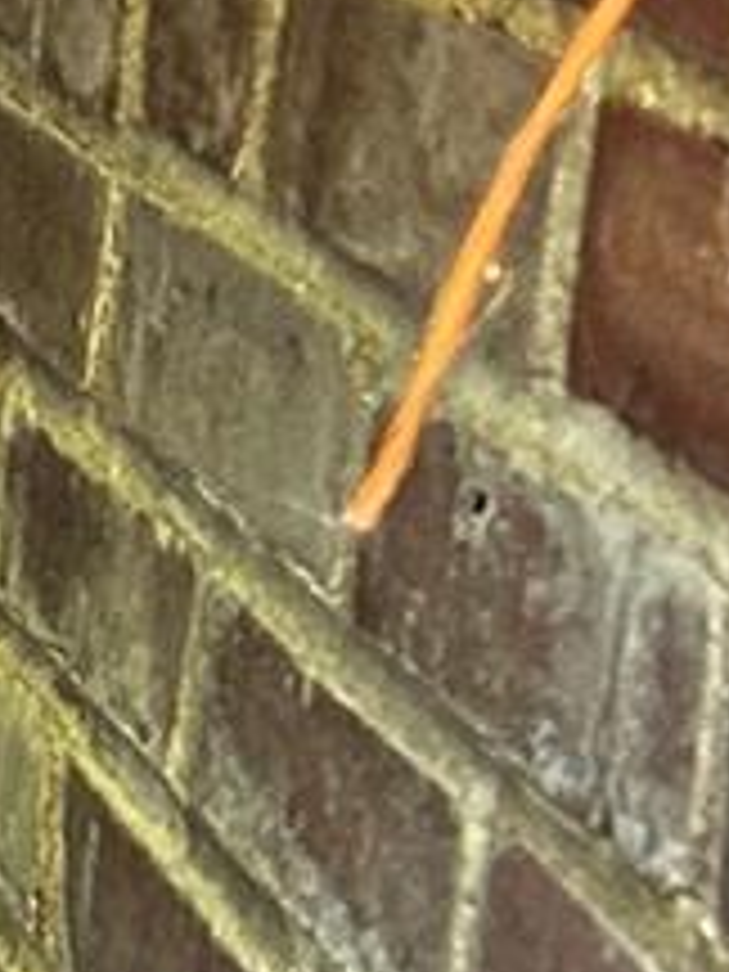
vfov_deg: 10.6
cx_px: -1454
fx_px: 5195
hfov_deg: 7.2
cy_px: 828
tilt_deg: -18.6
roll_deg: -0.3
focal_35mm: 185
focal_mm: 5.7
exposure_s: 1/60
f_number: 1.5
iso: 200
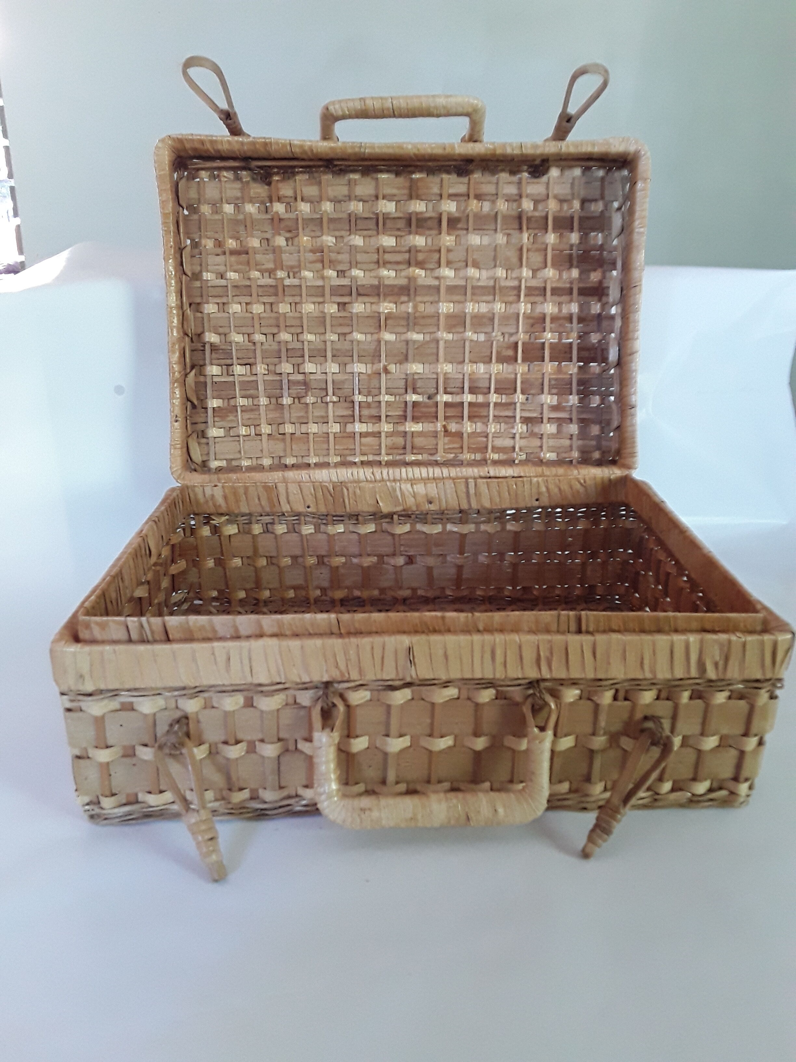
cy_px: 531
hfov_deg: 51.4
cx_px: 398
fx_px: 828
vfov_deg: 65.3
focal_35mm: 27
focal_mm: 2.91
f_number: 1.9
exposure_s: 1/17
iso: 160
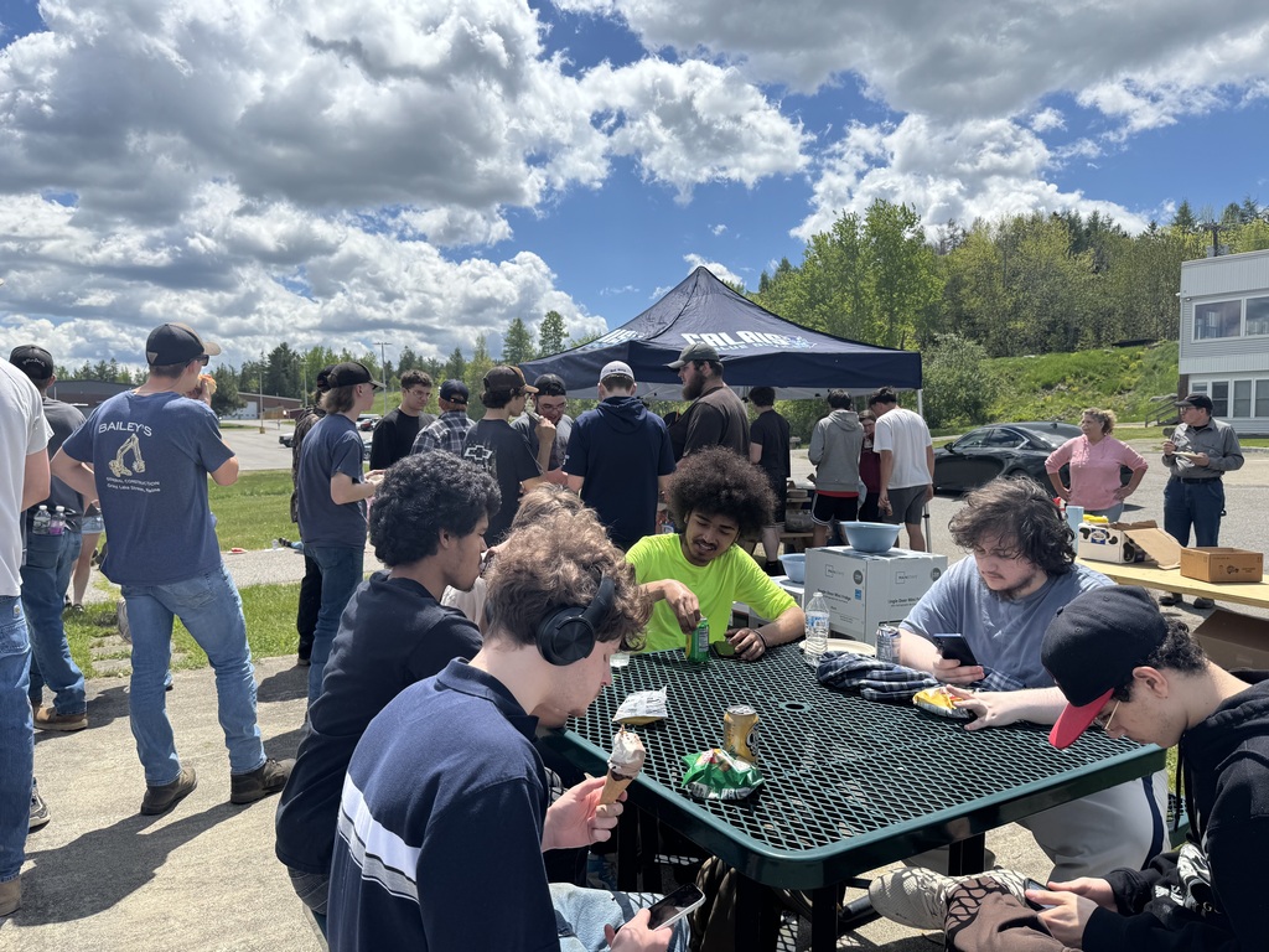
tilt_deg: -2.6
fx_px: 880
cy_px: 476
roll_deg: -1.0
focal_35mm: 24
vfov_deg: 56.8
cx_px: 634
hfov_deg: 71.6
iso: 80
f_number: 1.78
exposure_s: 1/5348
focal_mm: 6.76
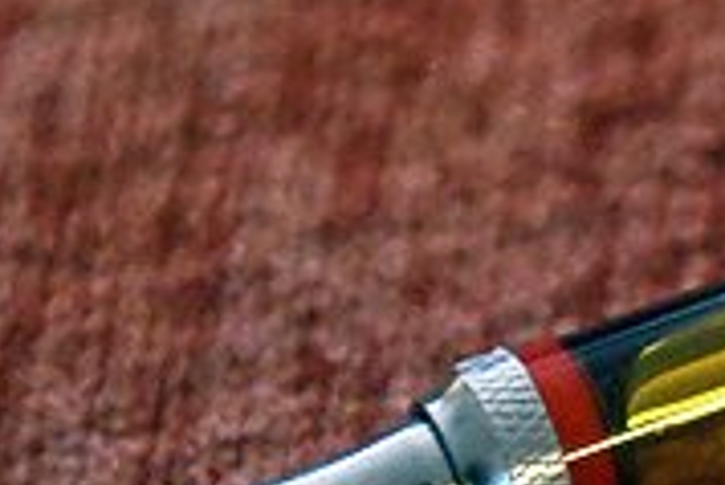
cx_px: 1096
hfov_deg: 5.1
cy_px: 267
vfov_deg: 3.4
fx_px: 8102
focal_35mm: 402
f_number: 2.8
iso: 10000
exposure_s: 1/250
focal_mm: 70
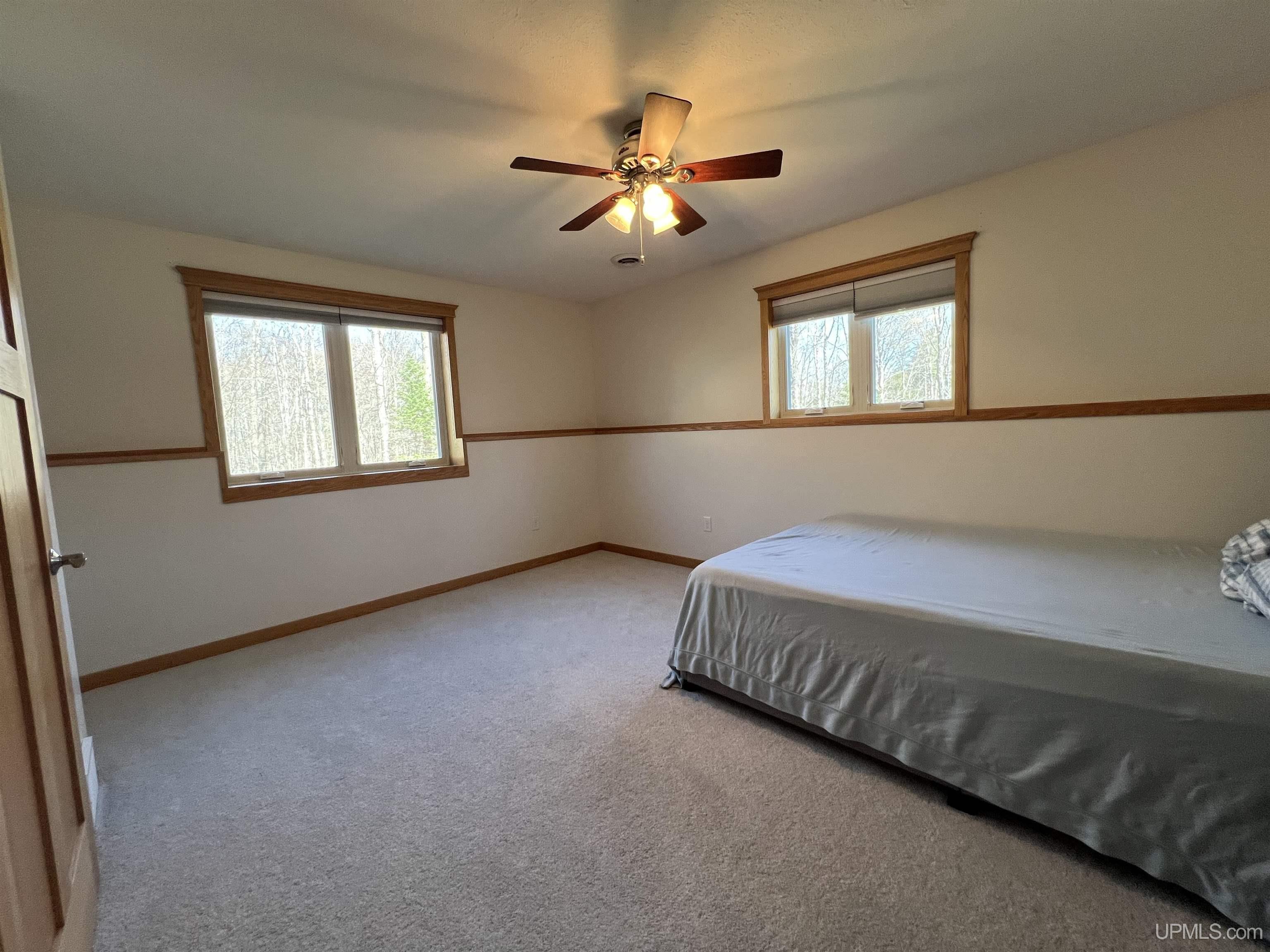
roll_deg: +3.6
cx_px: 635
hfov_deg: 106.2
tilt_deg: -5.9
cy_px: 476
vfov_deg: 89.9
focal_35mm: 13
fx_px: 477
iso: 160
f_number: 1.8
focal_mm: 1.57
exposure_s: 1/60
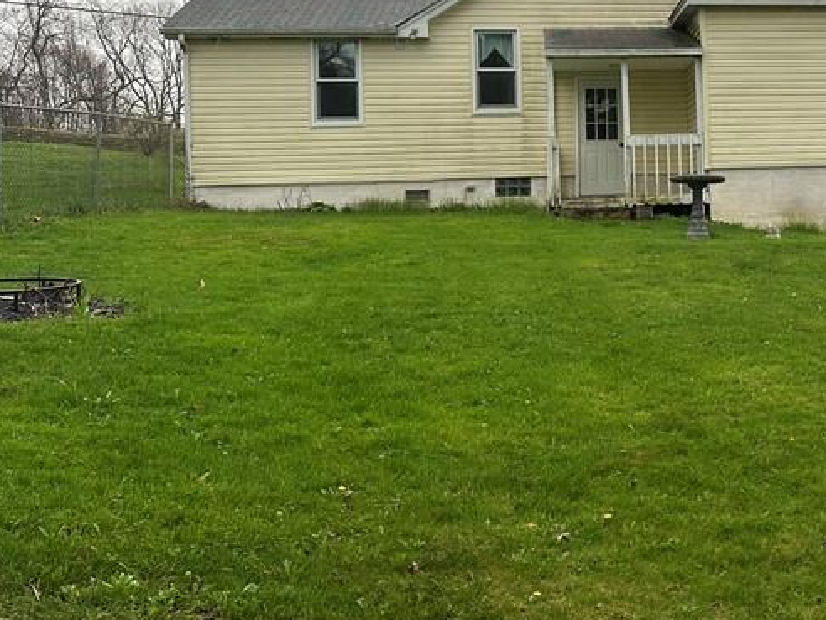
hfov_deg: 35.5
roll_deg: +1.6
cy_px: 171
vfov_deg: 28.8
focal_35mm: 50
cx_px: 769
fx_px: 1193
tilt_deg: +1.4
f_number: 1.78
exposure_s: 1/360
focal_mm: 6.86
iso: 80
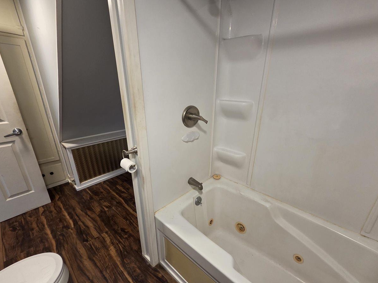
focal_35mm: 14
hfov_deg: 102.0
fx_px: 153
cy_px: 151
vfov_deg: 85.5
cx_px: 196
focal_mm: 2.2
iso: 250
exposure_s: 1/60
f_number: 2.2
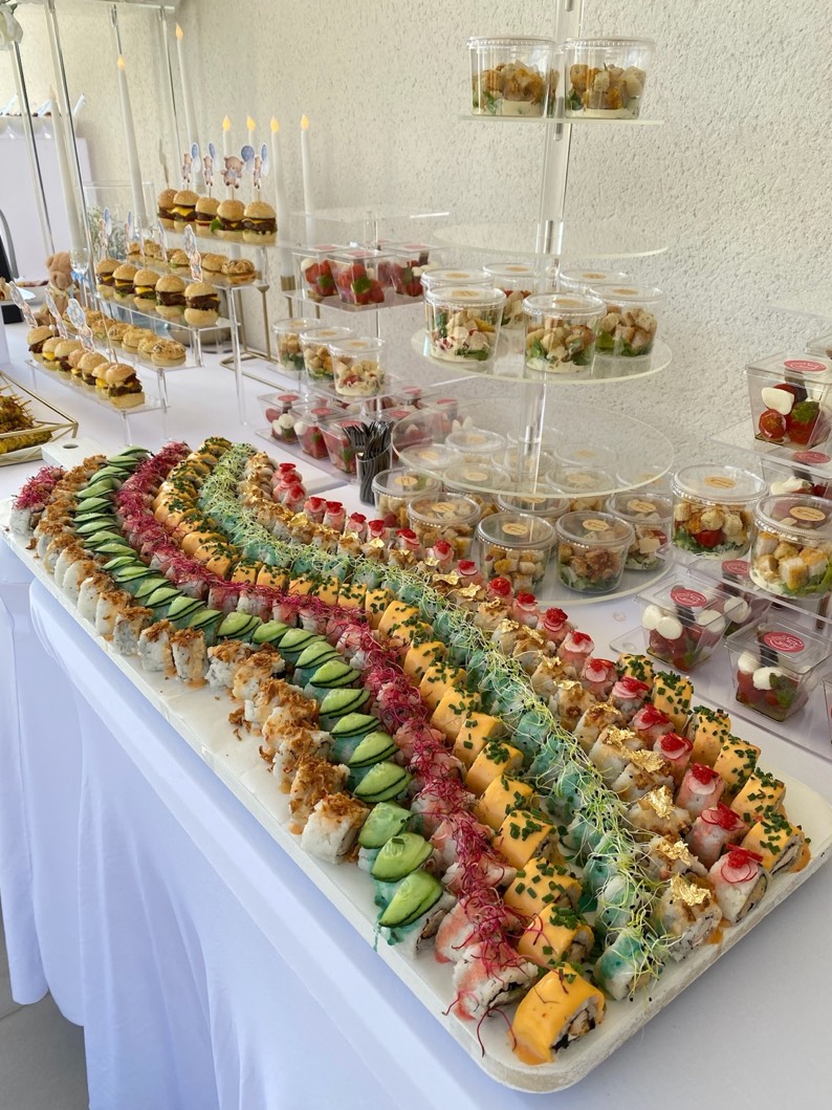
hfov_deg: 51.3
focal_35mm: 27
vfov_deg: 65.3
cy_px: 572
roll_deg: -1.5
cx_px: 415
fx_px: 865
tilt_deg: -26.3
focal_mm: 4.25
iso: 32
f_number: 1.8
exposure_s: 1/407
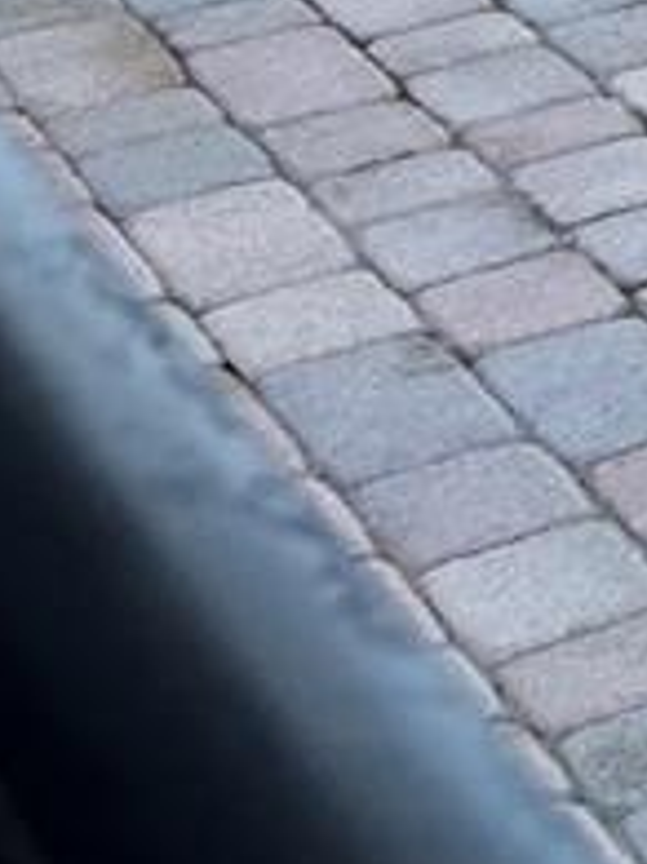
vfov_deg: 11.1
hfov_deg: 8.3
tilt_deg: -6.5
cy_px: -917
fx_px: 3992
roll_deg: +0.0
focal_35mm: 160
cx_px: 1693
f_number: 1.5
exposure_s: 1/1901
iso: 50
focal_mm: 5.7
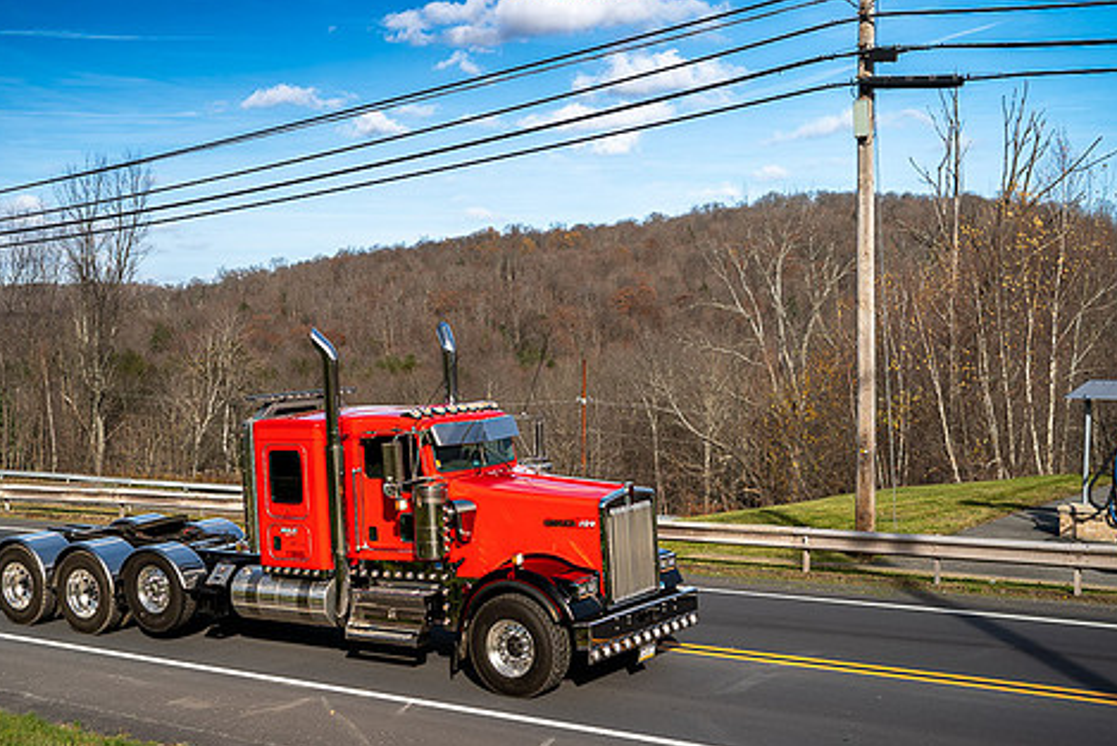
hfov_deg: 41.8
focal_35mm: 47
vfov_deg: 28.6
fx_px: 1459
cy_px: 447
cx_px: 486
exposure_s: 1/160
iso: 125
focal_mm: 38
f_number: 2.2
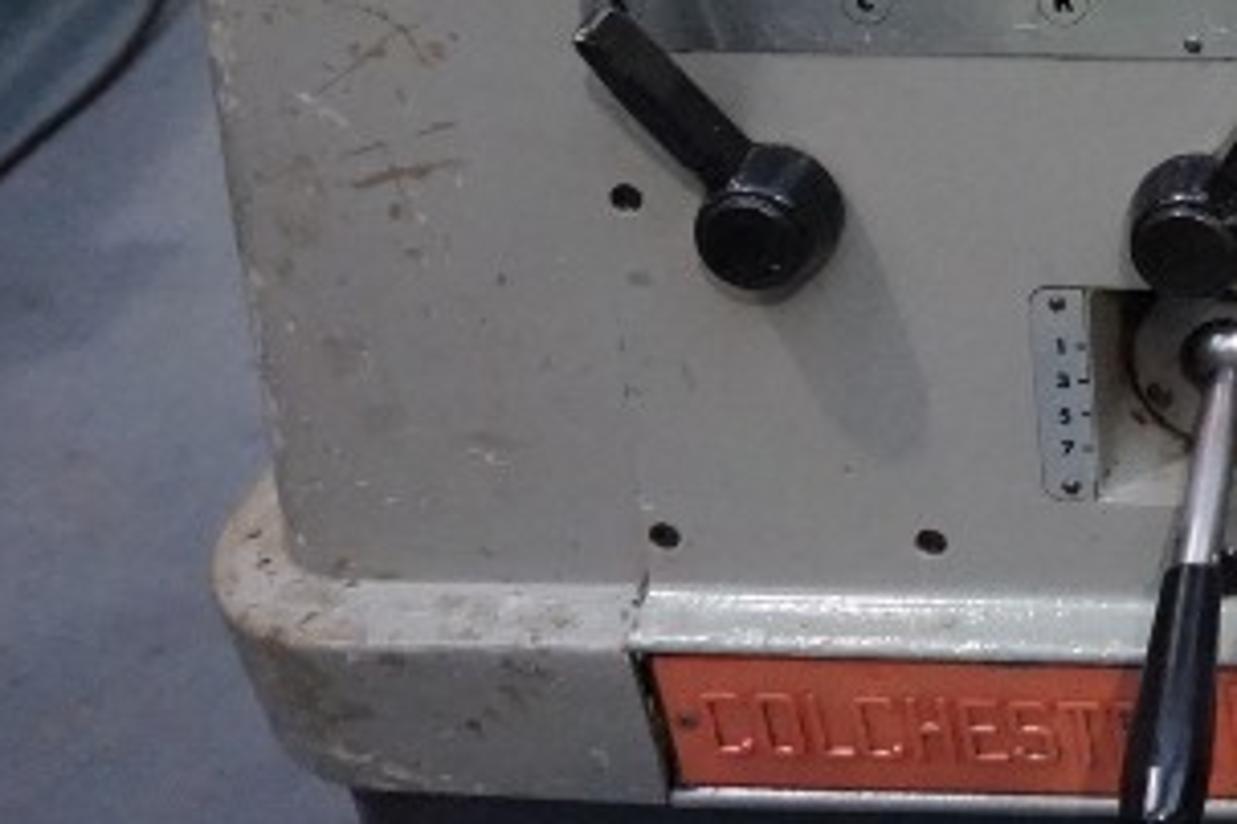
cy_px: -345
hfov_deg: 21.5
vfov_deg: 15.7
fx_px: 2783
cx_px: 1792
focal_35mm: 81
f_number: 3.5
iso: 3200
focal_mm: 16
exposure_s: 1/125
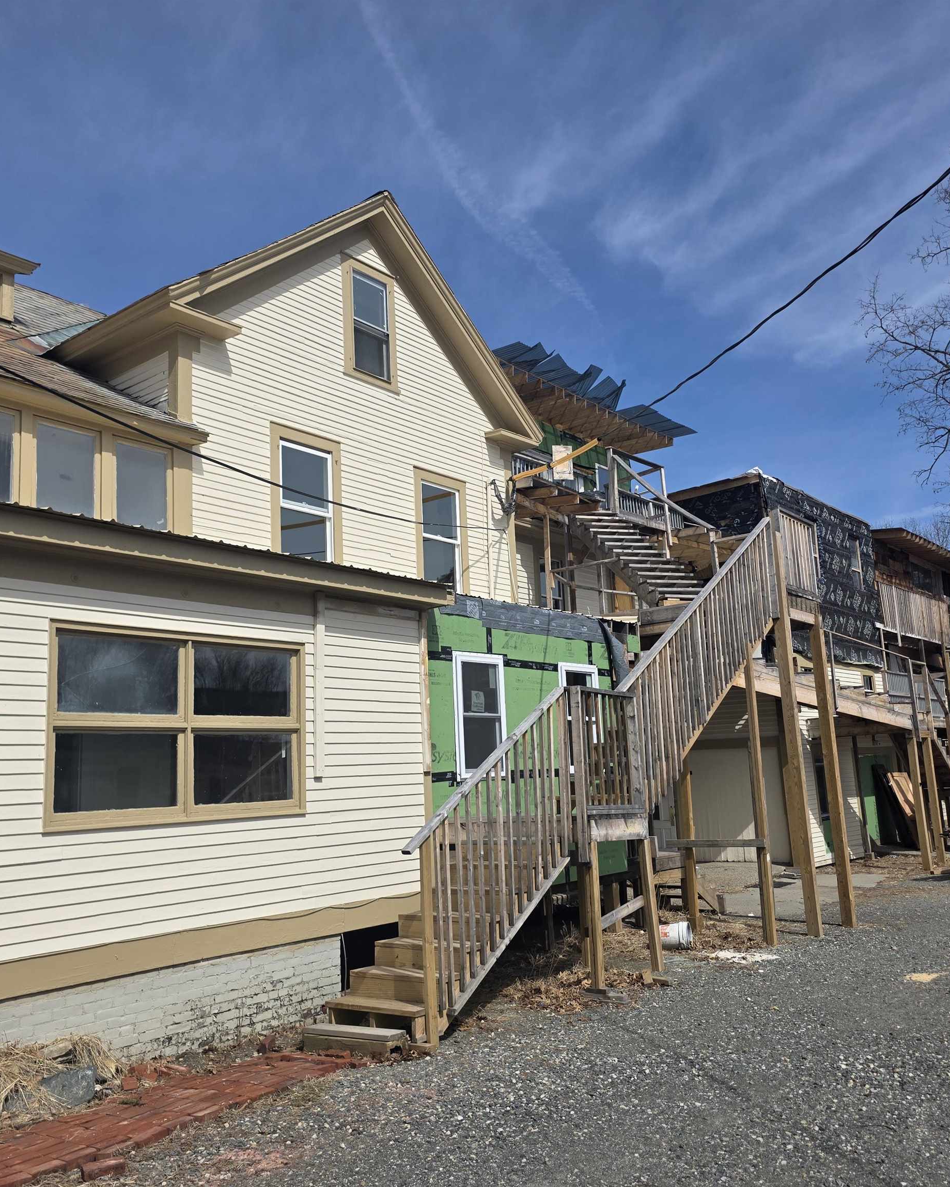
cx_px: 502
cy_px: 593
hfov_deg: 48.5
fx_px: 1054
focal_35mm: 30
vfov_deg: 58.8
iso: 64
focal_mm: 6.3
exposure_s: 1/7944
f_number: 1.7
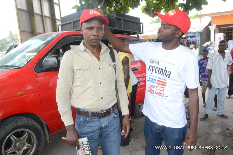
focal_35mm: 27
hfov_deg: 67.4
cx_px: 116
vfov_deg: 47.9
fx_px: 175
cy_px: 78
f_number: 16
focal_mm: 18
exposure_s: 1/200
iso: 3200
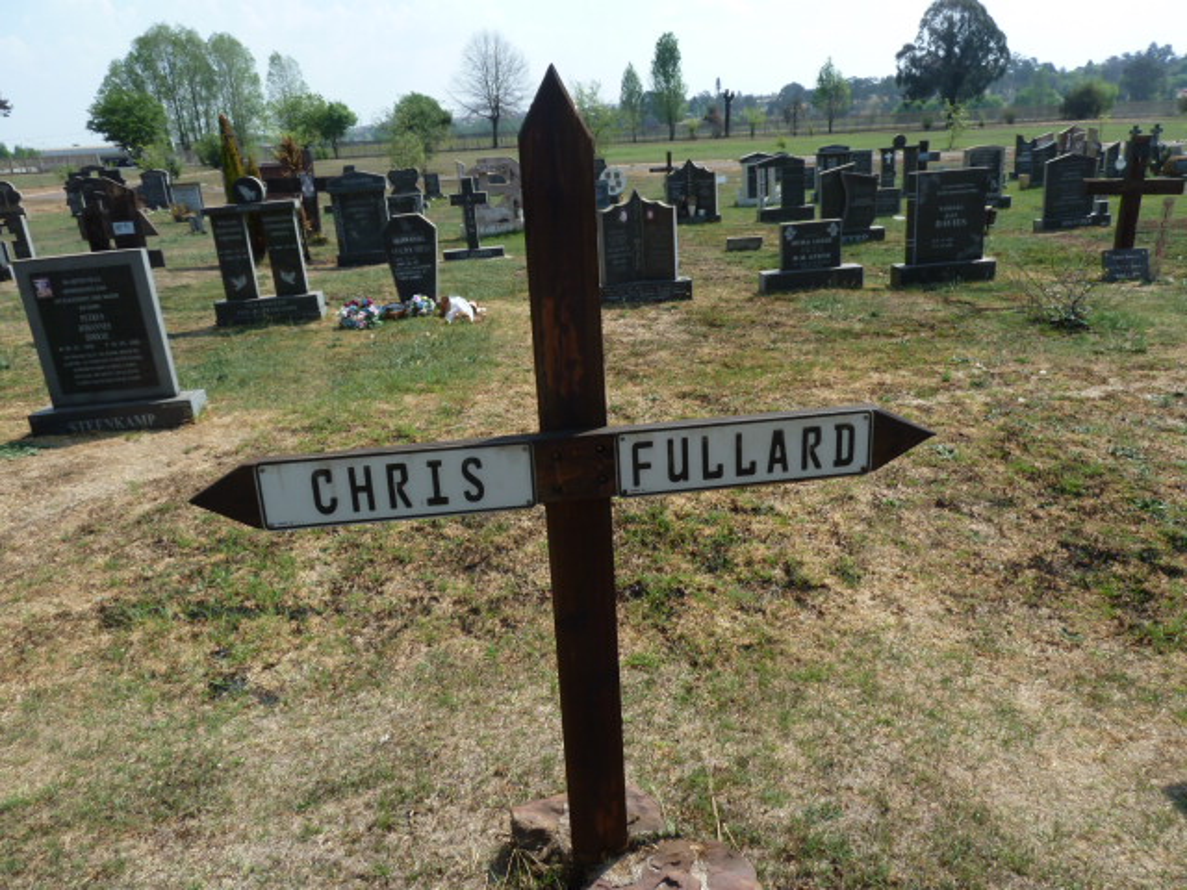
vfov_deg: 54.9
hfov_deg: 69.4
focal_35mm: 25
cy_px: 445
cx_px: 594
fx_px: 857
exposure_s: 1/400
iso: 80
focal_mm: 4.1
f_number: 4
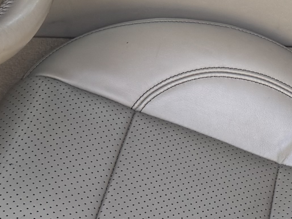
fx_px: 1122
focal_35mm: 133
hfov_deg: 14.5
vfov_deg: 11.1
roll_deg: -0.7
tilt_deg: -34.5
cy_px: 13
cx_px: 311
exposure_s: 1/218
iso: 64
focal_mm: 6.76
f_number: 1.78
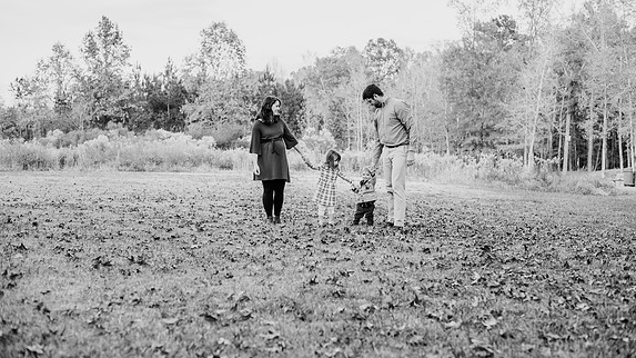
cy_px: 164
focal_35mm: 53
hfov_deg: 39.2
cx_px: 320
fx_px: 894
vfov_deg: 22.6
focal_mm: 50
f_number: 2.8
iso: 500
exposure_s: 1/1000
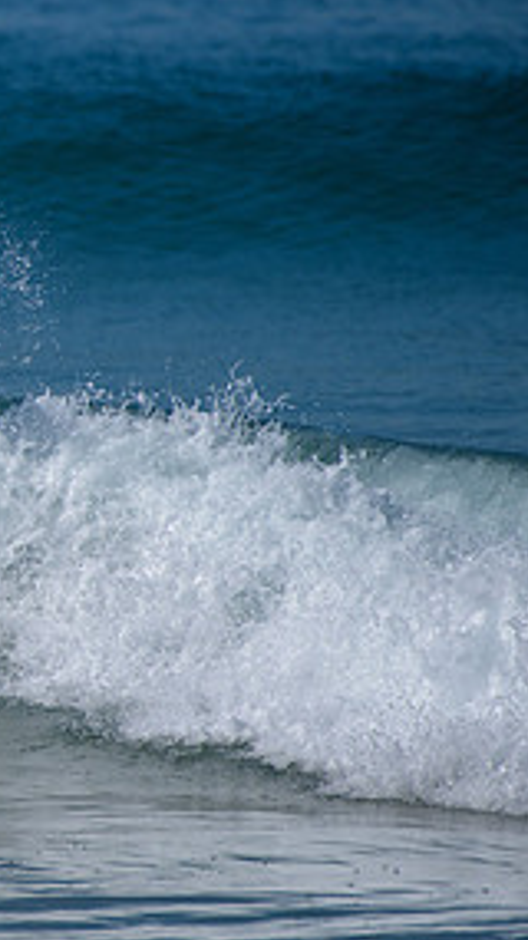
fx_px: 26622
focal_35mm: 1068
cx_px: -383
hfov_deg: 1.1
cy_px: 493
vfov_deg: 2.0
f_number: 5.6
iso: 110
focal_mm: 500
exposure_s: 1/2000
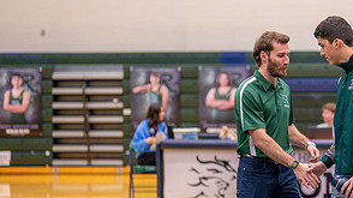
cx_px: 292
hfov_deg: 17.1
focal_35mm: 124
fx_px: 1160
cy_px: 133
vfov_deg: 9.8
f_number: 1.2
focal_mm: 50
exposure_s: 1/800
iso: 1000
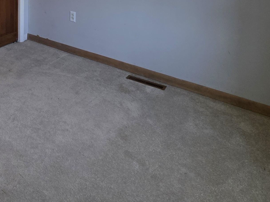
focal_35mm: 33
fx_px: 257
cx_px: 42
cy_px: -48
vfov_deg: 33.7
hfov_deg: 50.8
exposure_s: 1/120
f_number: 1.9
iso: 80
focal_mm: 2.2
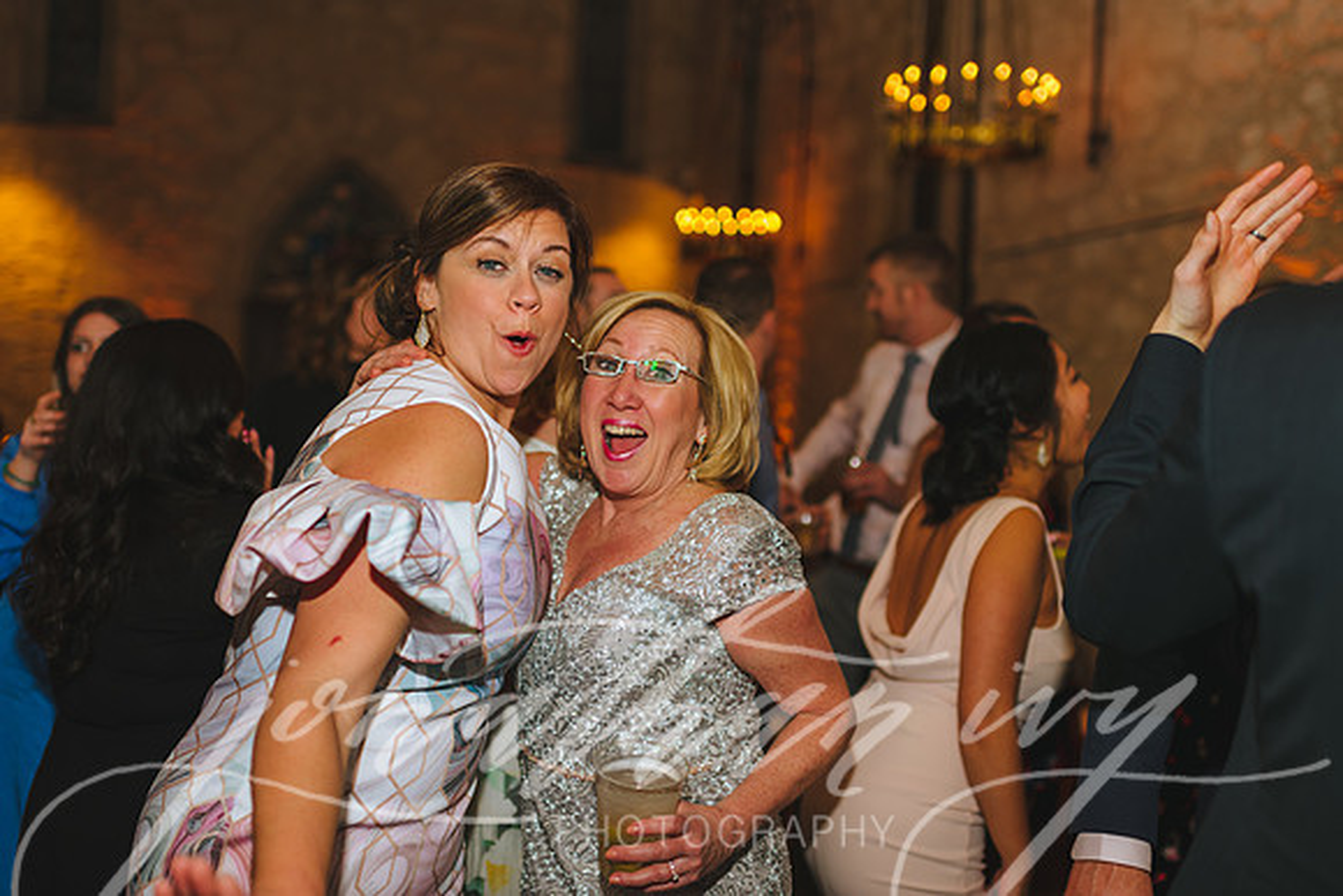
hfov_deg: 52.0
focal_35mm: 37
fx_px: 1376
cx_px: 707
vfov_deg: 36.1
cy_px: 424
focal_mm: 35
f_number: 2
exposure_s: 1/200
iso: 640
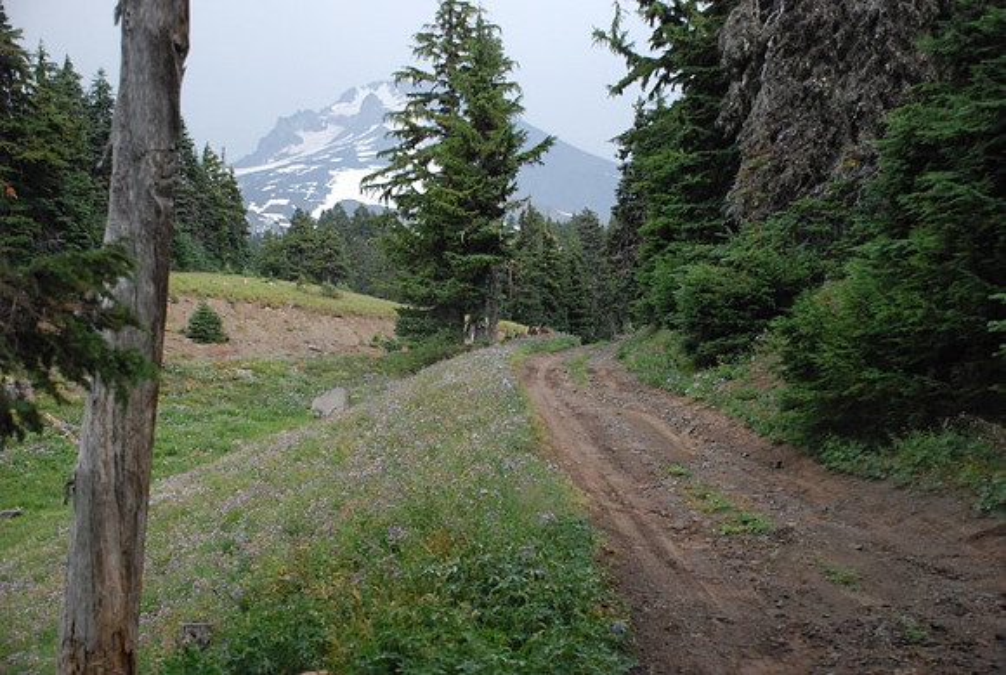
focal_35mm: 42
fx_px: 1176
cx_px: 503
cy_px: 338
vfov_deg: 32.0
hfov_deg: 46.3
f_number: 4
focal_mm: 28
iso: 1600
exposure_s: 1/2000
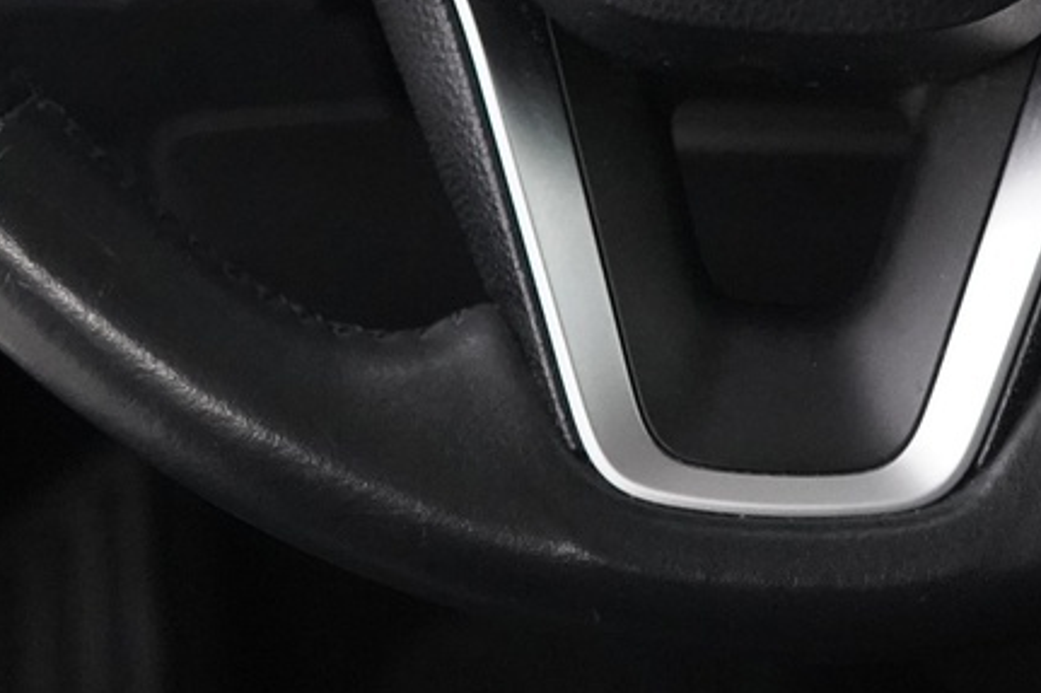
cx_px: 802
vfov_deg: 10.4
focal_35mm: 124
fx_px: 3584
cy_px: -563
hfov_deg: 16.4
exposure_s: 1/60
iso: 8000
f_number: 4
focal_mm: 33
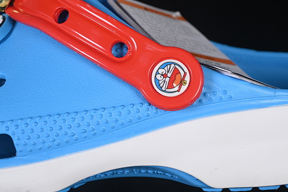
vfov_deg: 13.3
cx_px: 144
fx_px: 824
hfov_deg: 19.8
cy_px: 69
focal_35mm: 103
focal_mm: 50
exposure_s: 1/80
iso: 160
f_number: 7.1
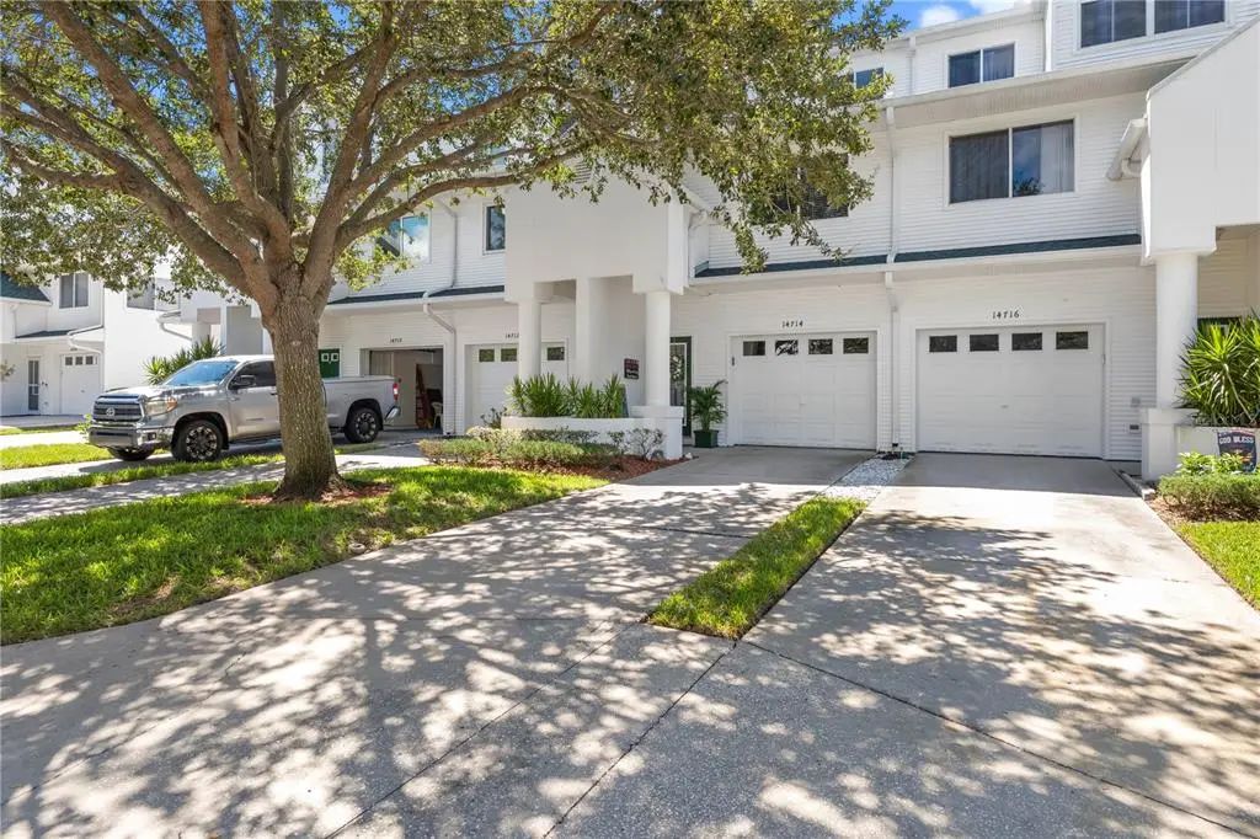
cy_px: 420
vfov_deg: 60.7
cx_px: 630
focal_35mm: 20
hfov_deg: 82.6
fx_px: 717
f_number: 11
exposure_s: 1/60
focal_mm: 20.5
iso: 125
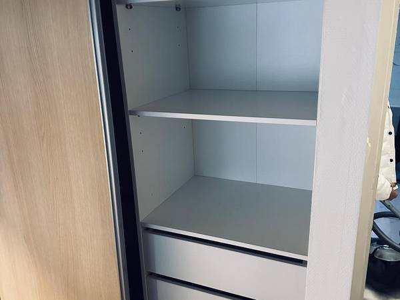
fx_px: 277
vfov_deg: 56.8
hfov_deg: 71.6
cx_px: 200
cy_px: 150
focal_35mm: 24
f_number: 1.78
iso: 800
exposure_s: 1/33
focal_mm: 6.86
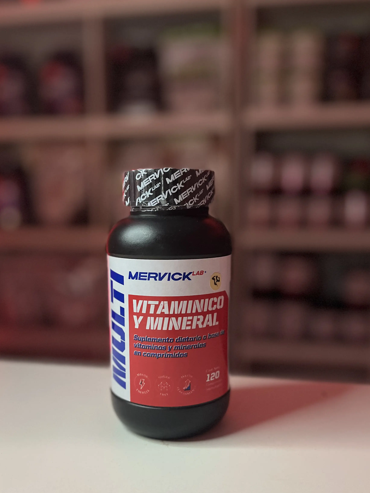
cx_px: 175
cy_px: 278
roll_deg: +0.8
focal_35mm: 32
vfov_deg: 56.6
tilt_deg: -9.1
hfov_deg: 44.1
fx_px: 456
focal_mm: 5.1
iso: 500
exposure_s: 1/33
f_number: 1.6
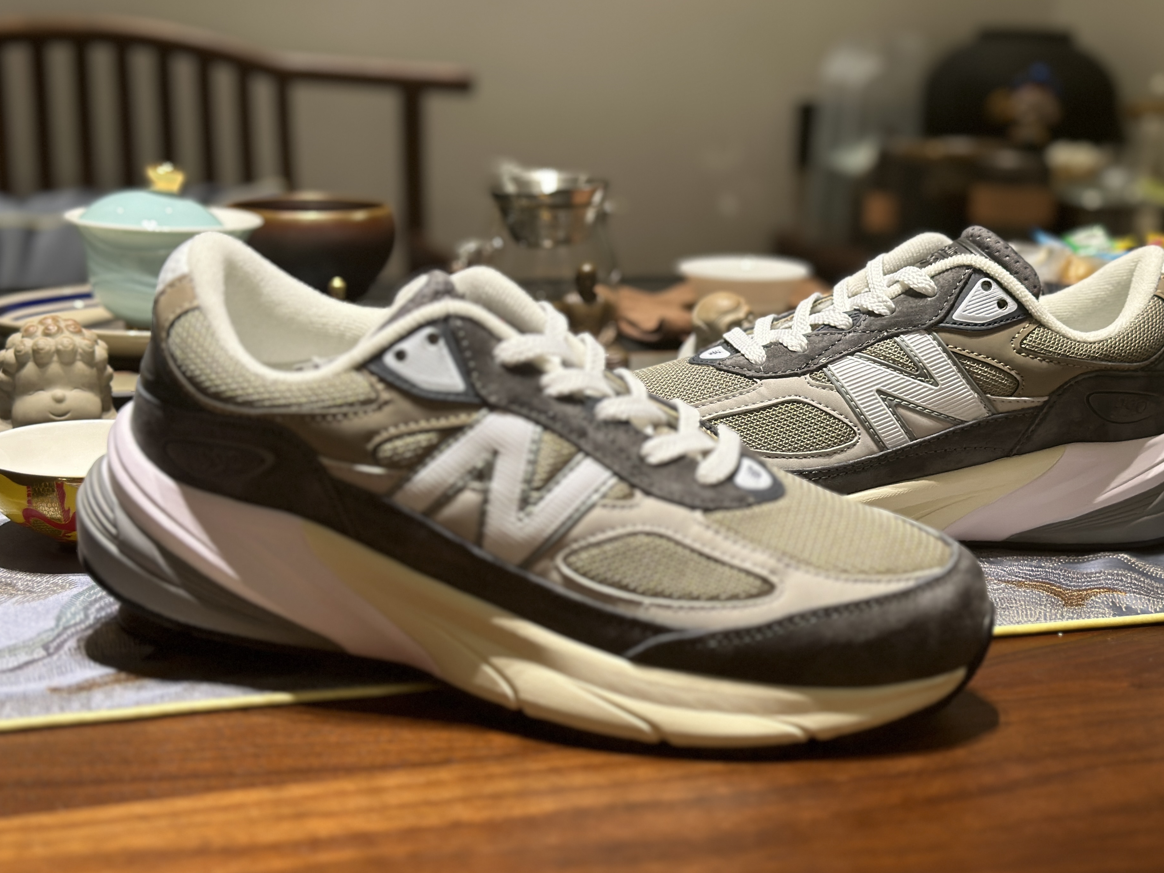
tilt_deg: -12.6
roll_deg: -1.7
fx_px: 1782
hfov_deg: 36.1
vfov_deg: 27.5
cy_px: 403
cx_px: 634
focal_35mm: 53
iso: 125
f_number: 1.78
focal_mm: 6.86
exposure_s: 1/93
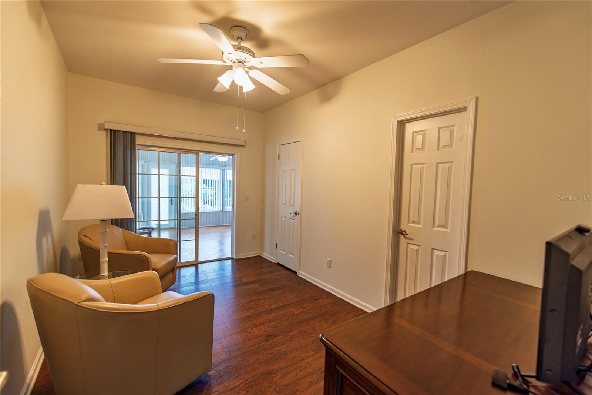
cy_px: 198
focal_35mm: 15
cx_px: 296
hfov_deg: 100.4
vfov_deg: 77.3
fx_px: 247
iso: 100
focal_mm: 15
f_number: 3.2
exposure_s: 1/40
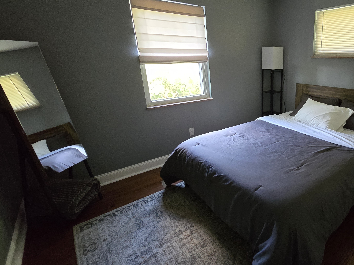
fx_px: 194
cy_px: 120
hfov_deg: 79.3
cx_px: 258
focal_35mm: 19
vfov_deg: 68.5
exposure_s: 1/60
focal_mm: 2.2
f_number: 2.2
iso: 1000
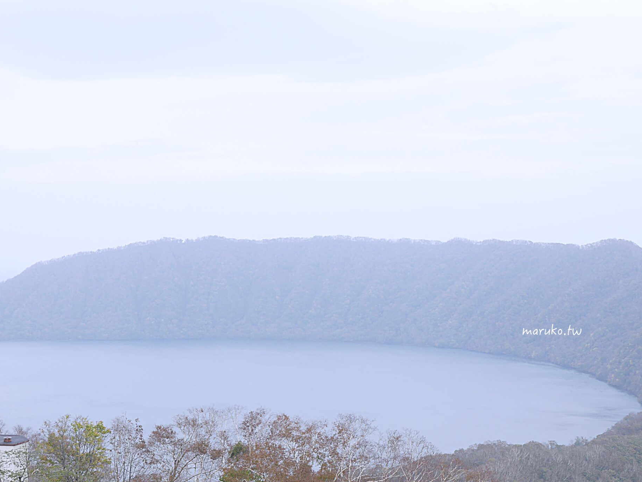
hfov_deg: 30.2
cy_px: 279
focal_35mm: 64
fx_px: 1187
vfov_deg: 22.9
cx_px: 294
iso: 200
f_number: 2.8
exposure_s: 1/1000
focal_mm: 23
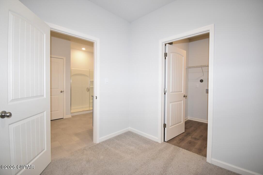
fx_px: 110
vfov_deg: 77.3
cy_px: 88
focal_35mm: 15
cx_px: 132
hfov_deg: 100.4
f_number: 4.5
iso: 1100
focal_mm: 10
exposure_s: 1/60
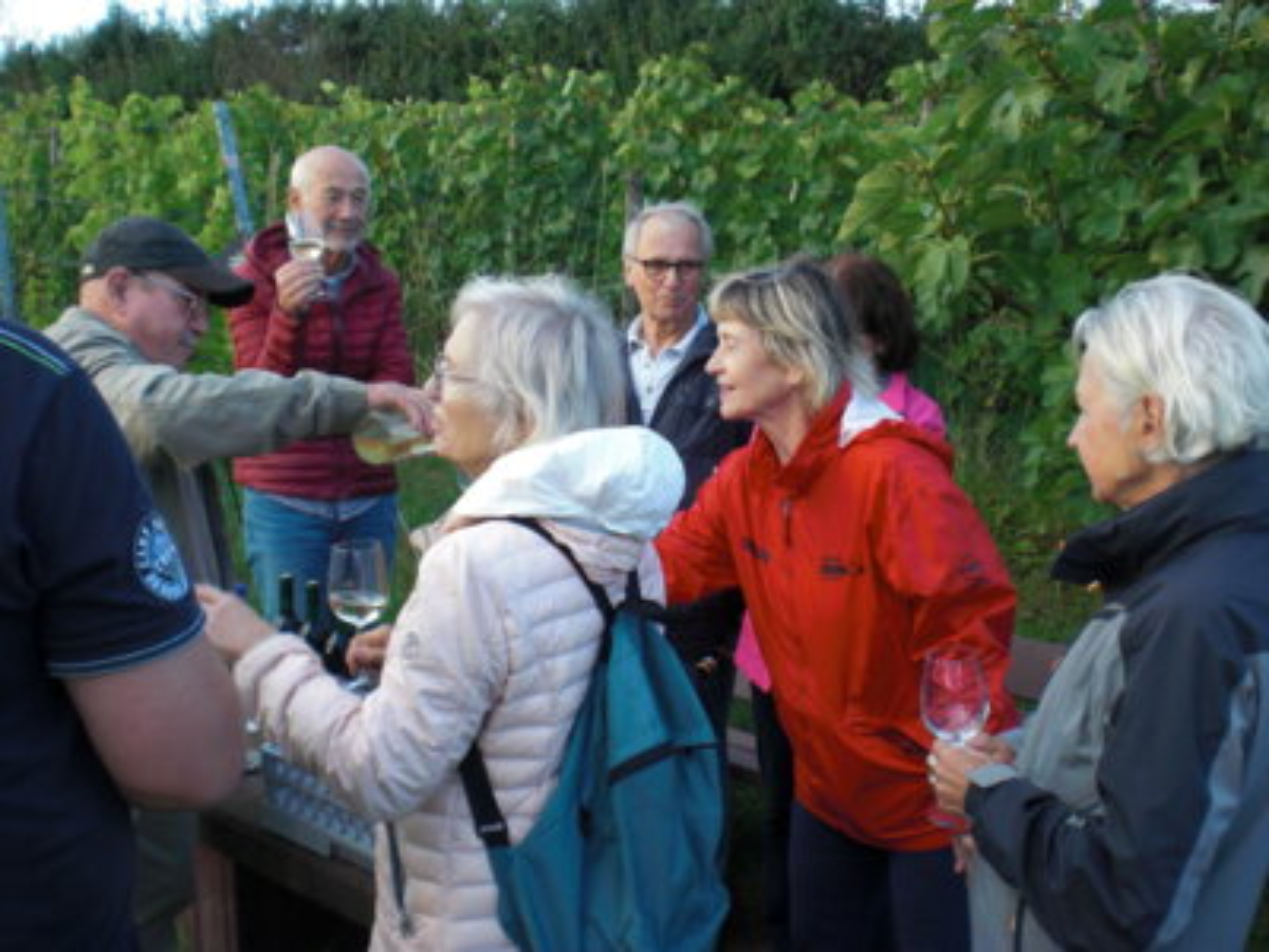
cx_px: 634
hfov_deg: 49.0
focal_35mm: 38
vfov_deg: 37.7
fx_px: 1393
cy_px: 476
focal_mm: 6.3
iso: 64
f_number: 3.1
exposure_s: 1/125
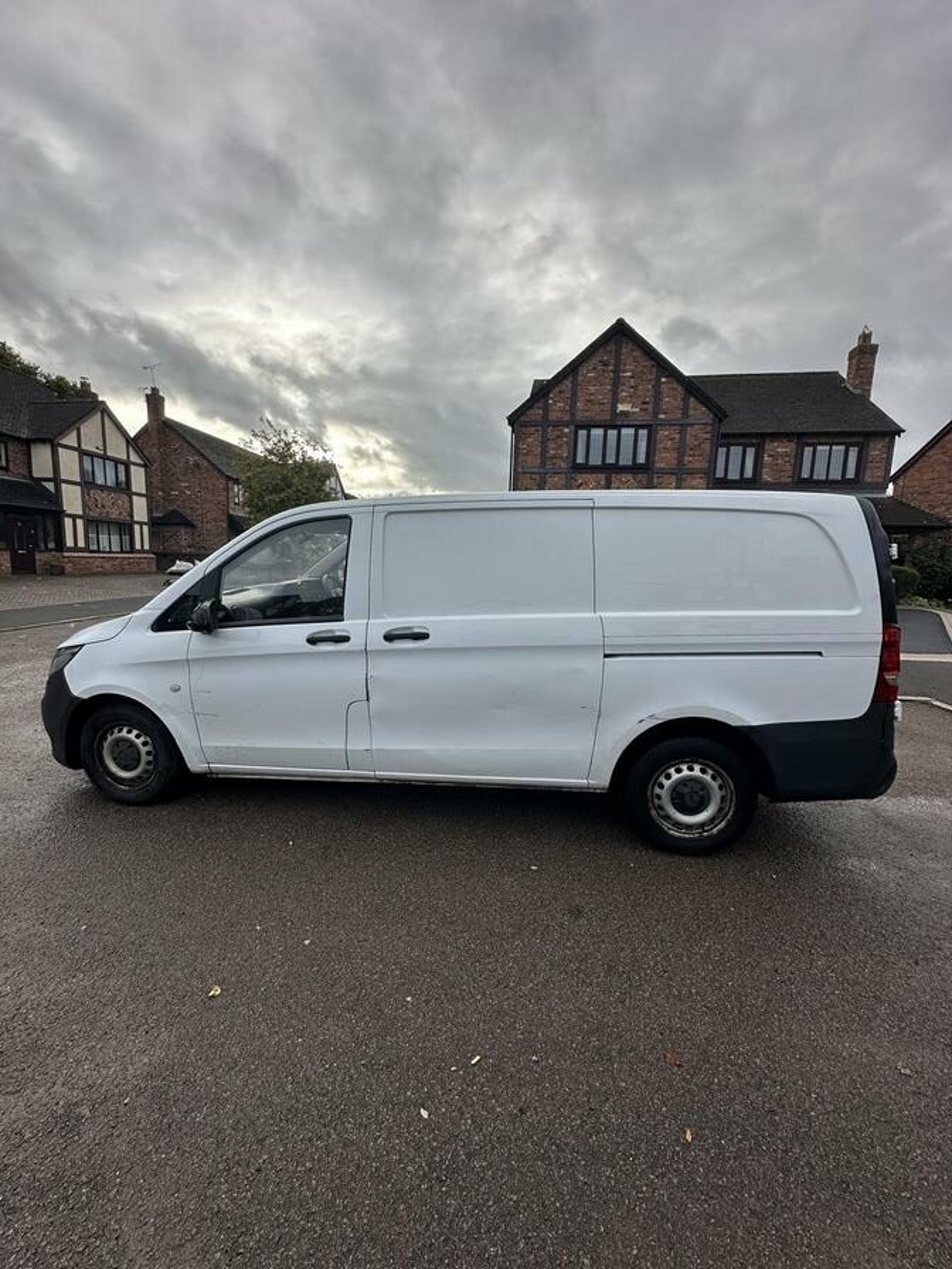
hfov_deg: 85.7
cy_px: 634
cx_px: 476
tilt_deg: -7.2
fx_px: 513
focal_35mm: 14
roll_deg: -2.4
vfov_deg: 102.1
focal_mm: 2.22
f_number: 2.2
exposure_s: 1/924
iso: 40
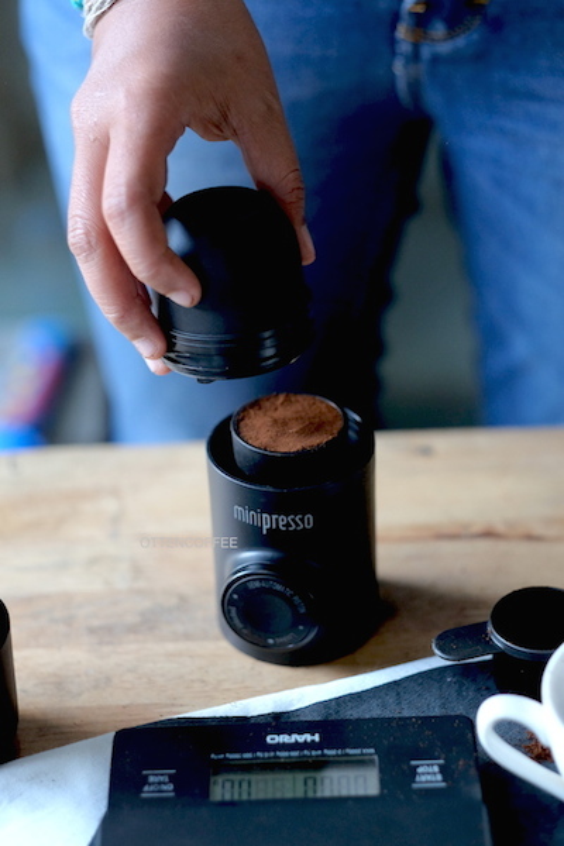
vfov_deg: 24.2
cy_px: 423
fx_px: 1974
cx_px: 282
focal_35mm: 84
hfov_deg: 16.3
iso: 800
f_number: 2.2
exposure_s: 1/125
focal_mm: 56
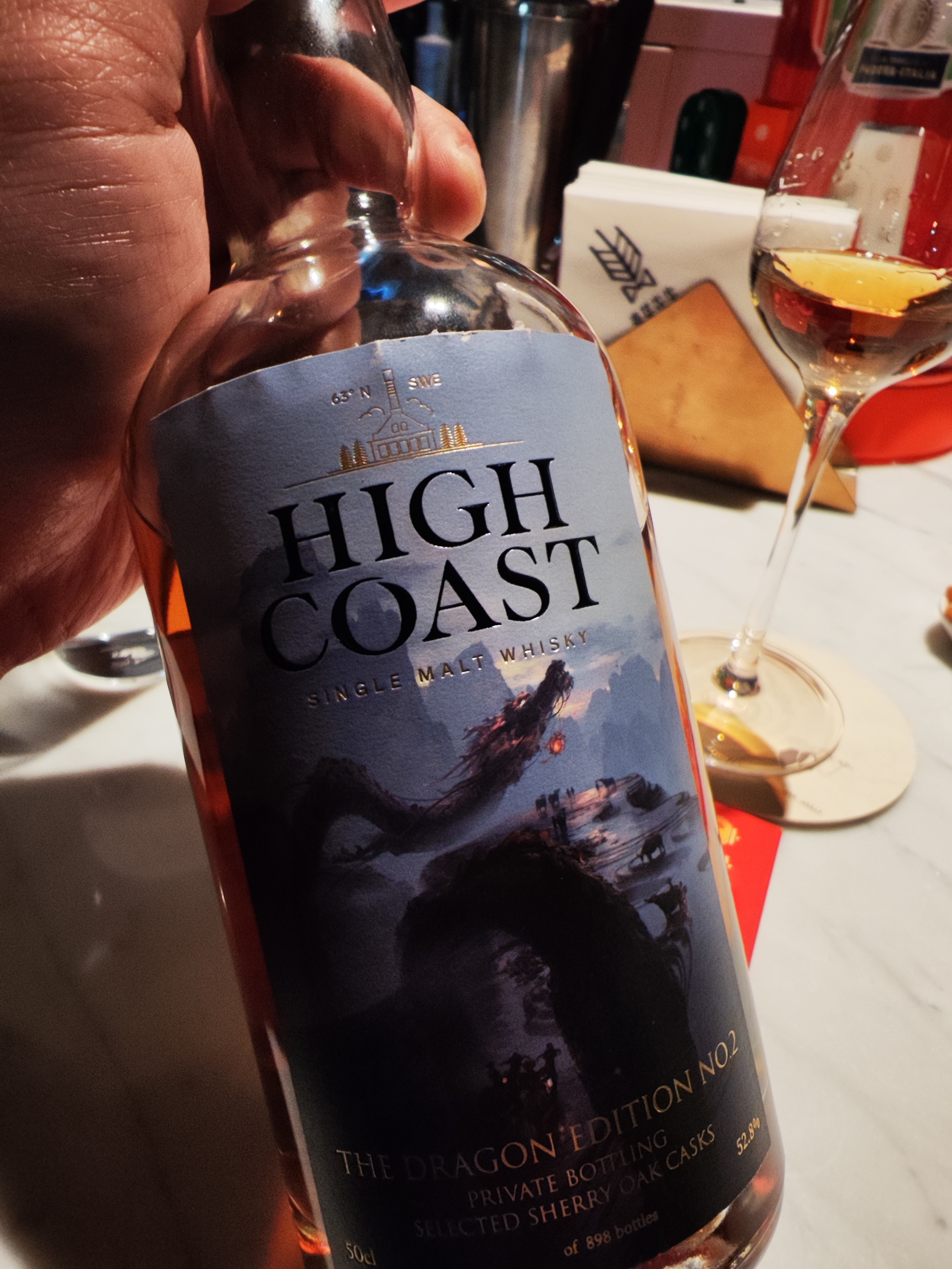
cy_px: 634
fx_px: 477
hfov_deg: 89.9
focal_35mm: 13
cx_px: 476
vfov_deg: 106.2
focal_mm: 2.39
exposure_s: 1/24
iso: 346
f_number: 2.2
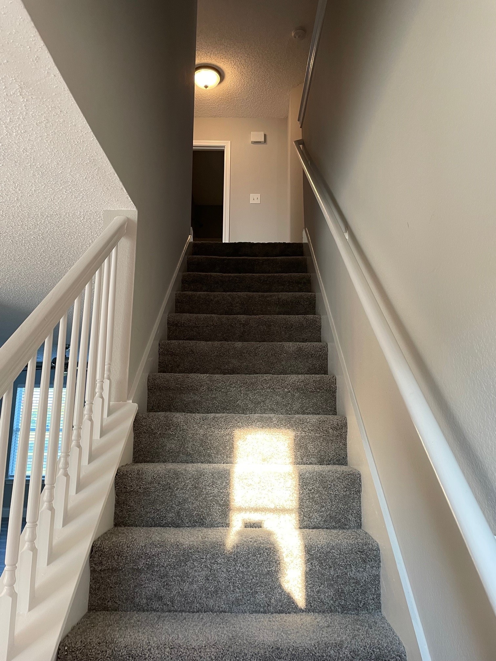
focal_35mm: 26
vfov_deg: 67.3
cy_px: 330
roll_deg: -0.7
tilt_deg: +12.3
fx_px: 497
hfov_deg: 53.1
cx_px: 248
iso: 80
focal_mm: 4.2
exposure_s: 1/60
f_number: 1.6
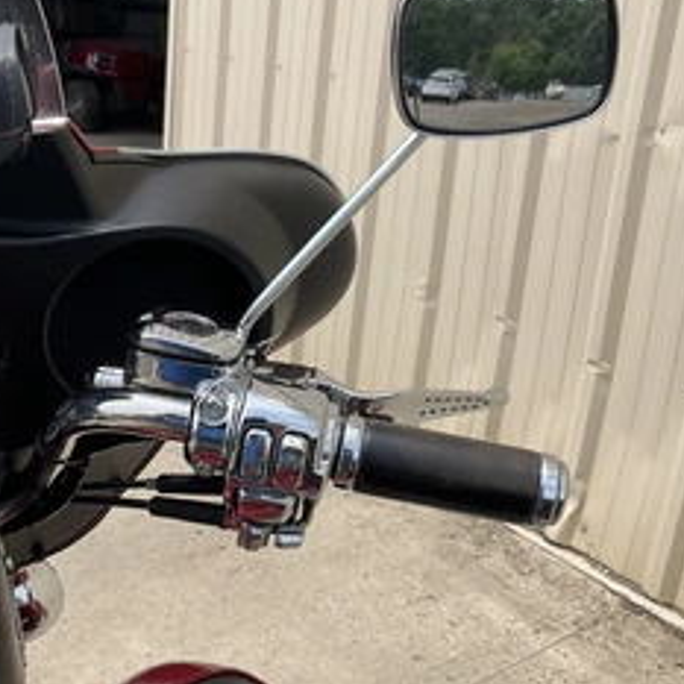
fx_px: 984
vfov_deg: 38.3
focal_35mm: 44
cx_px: 305
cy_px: 329
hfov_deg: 38.3
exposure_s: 1/1534
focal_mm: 3
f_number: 1.8
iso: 25
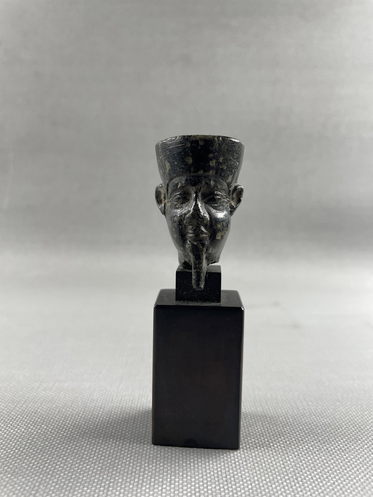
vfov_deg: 67.3
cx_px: 186
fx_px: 374
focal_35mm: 26
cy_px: 248
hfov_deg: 53.1
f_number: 1.6
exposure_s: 1/120
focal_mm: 4.2
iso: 80
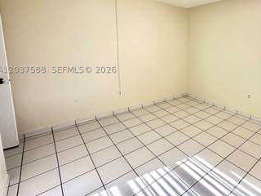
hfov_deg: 74.2
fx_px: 158
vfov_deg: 62.3
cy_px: 69
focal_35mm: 21
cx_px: 191
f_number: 2.2
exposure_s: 1/136
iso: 40
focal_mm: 2.22
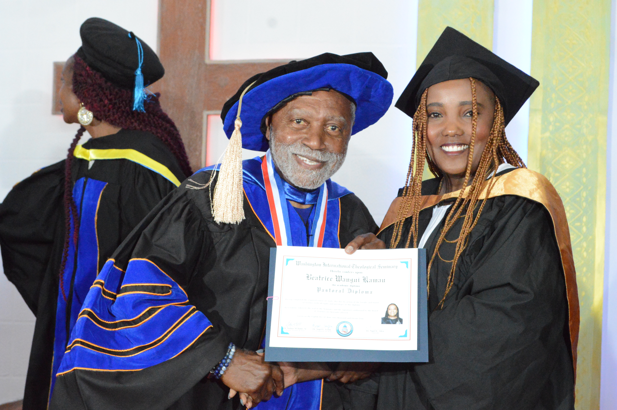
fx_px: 1130
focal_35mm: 66
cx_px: 308
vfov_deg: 20.6
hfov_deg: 30.5
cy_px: 205
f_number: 8
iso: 6400
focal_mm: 44
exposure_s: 1/160
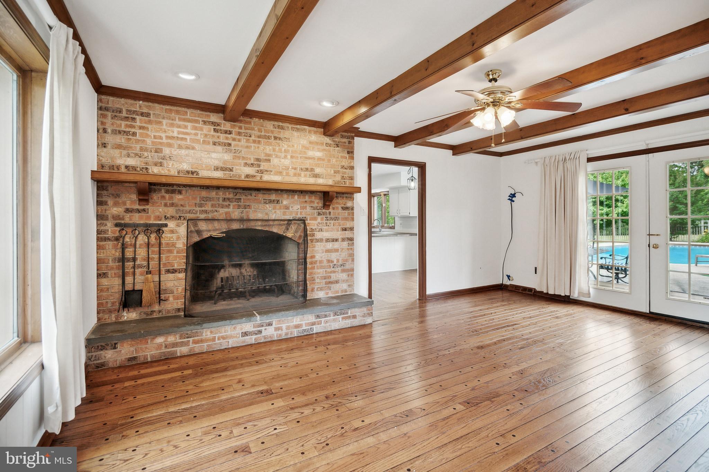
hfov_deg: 96.7
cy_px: 236
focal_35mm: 16
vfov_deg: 73.7
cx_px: 354
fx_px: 315
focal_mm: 16
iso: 320
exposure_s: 1/60
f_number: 4
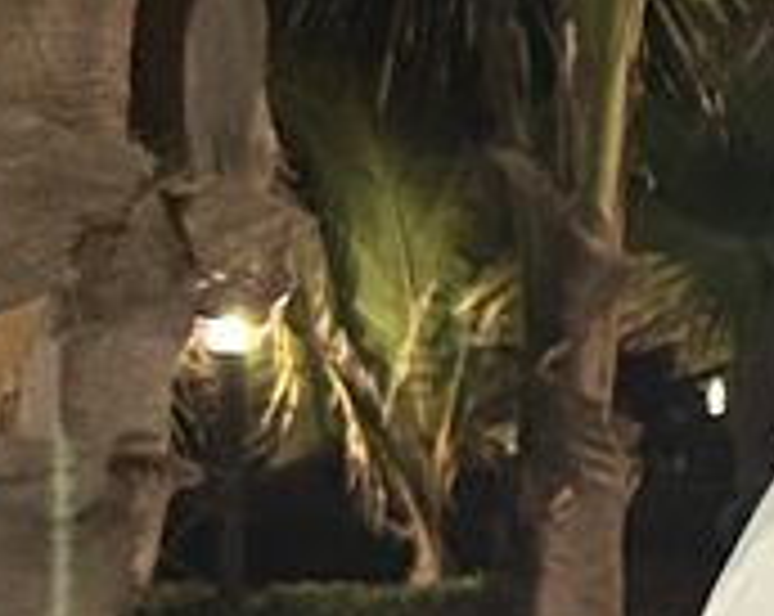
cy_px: 290
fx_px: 4505
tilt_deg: +1.5
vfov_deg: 7.8
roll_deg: +0.4
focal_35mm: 197
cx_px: 1539
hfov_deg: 9.2
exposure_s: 1/33
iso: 400
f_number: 1.5
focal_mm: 5.7
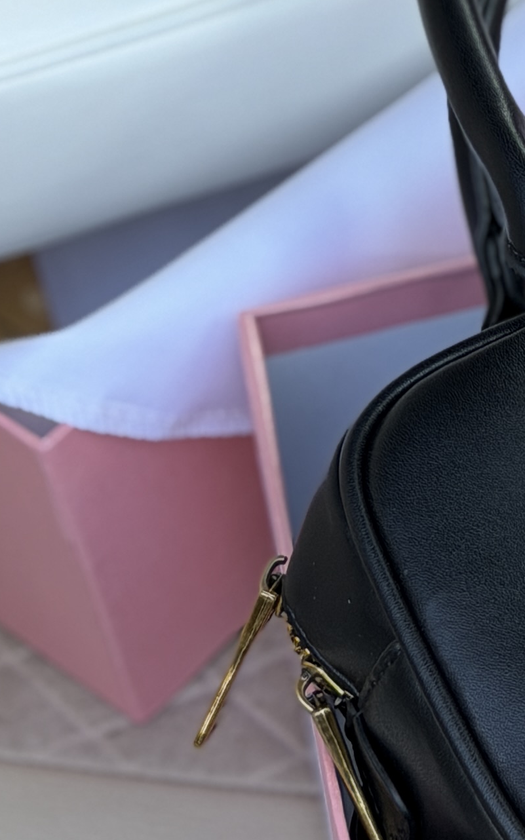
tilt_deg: -45.2
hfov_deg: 8.1
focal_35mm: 160
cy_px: -237
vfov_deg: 12.7
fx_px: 3664
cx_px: 636
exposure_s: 1/174
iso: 64
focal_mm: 6.76
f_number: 1.78
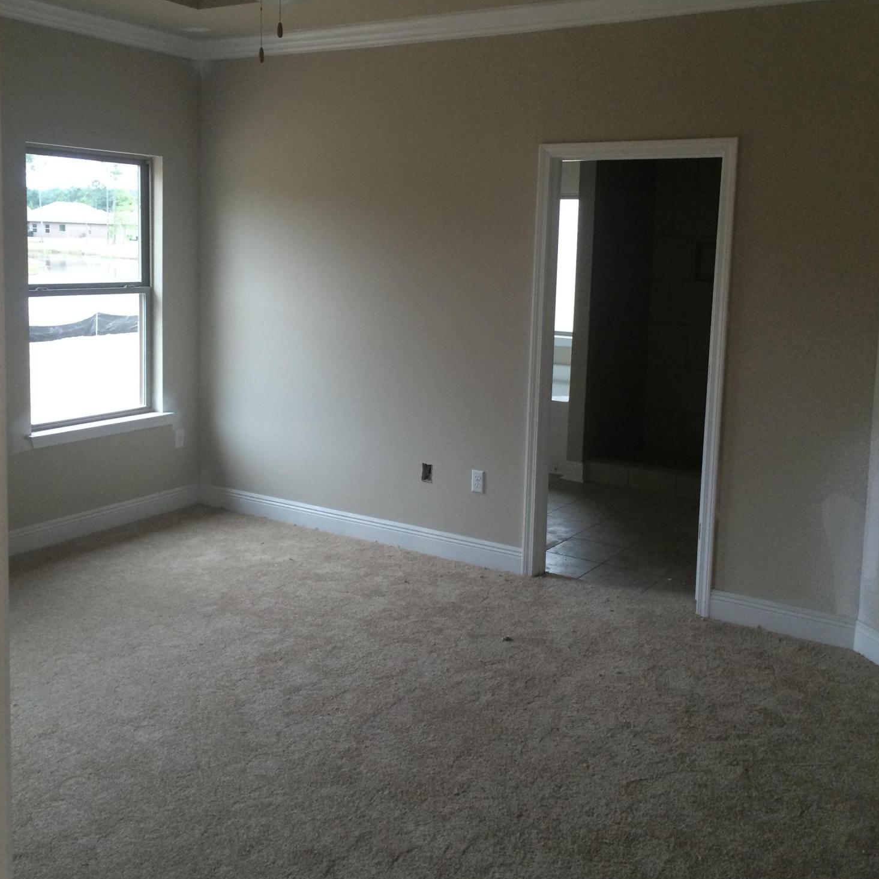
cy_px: 364
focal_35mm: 35
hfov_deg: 47.2
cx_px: 436
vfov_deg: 47.0
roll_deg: -1.3
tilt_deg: -6.4
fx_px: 1006
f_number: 2.2
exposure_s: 1/30
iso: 64
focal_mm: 4.15
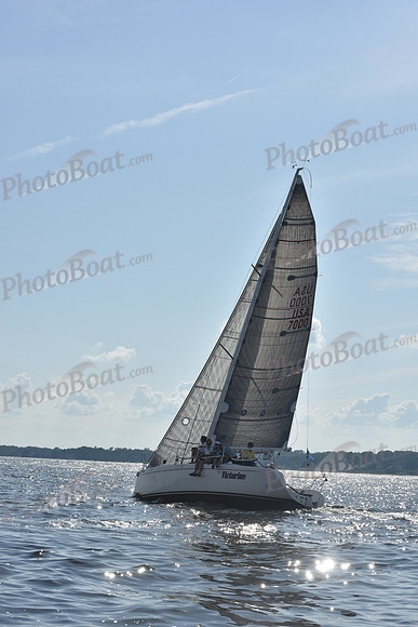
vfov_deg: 28.8
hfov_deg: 19.5
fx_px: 1218
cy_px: 314
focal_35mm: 70
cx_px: 209
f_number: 13
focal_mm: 70
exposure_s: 1/1000
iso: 250
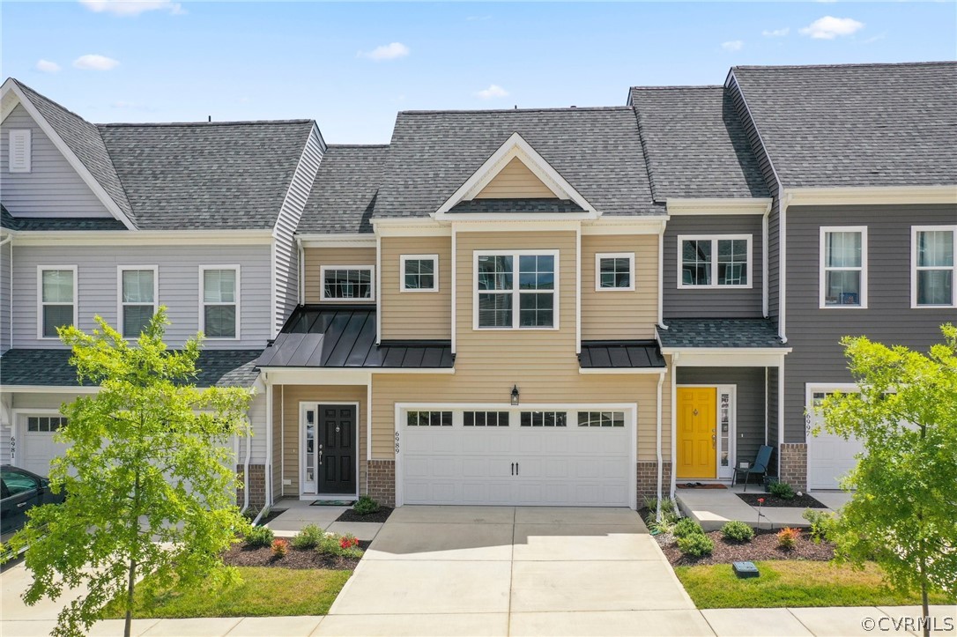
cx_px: 478
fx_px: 744
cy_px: 318
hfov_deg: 65.5
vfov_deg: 46.4
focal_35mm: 28
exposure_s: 1/80
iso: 100
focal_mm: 10.26
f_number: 4
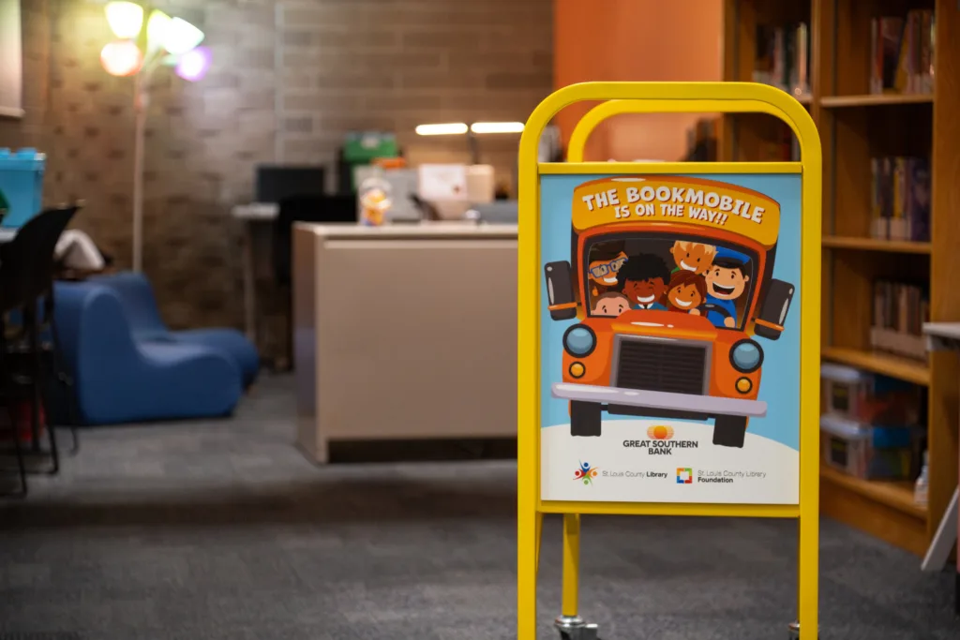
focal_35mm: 86
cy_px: 320
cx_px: 480
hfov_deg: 23.5
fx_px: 2306
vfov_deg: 15.8
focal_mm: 85
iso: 4000
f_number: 4
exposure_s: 1/320
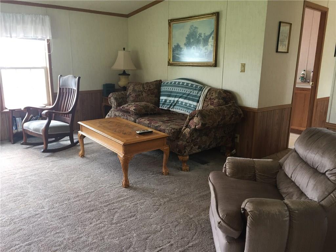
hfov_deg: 61.7
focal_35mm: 29
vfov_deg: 48.2
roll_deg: -1.5
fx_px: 281
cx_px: 168
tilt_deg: -14.9
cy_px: 126
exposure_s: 1/30
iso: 40
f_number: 2.2
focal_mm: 4.15
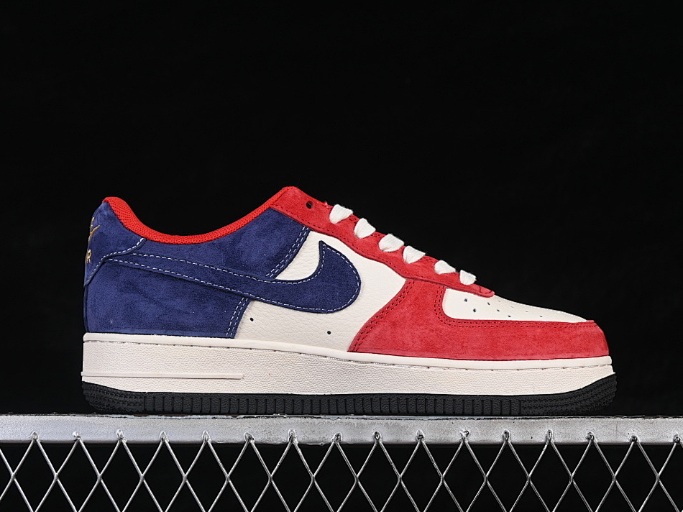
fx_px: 1618
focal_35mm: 82
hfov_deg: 23.8
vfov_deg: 18.0
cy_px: 255
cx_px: 341
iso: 160
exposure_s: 1/80
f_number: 8
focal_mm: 50
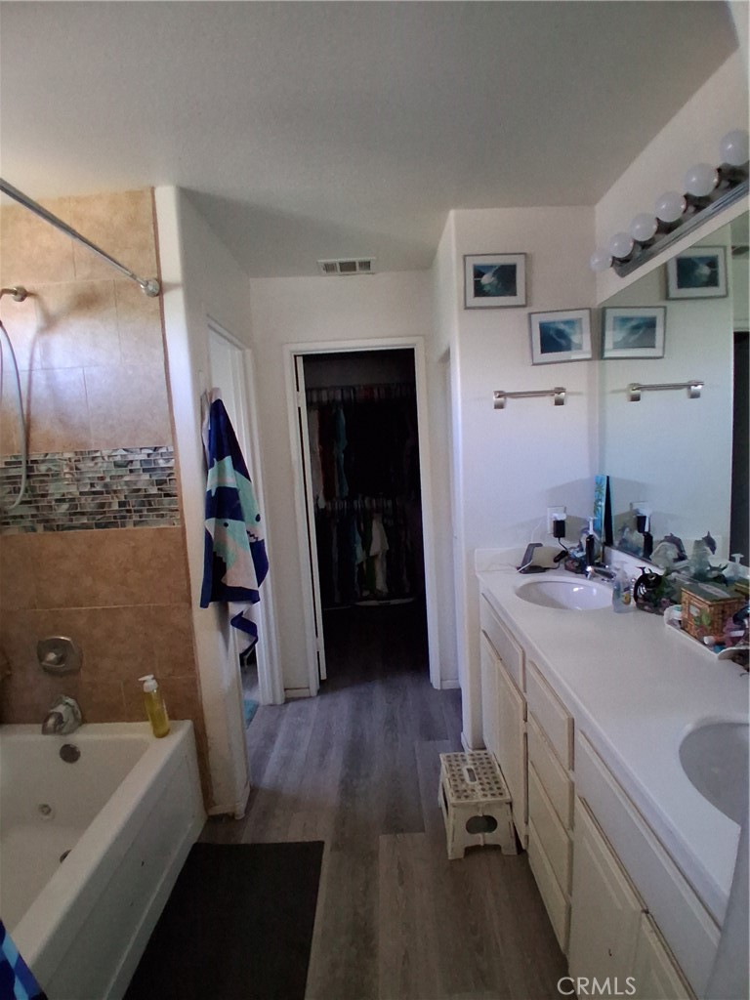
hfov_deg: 74.7
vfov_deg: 91.0
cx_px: 375
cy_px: 500
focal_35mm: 17
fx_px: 491
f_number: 2.2
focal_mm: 1.4
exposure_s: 1/24
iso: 640
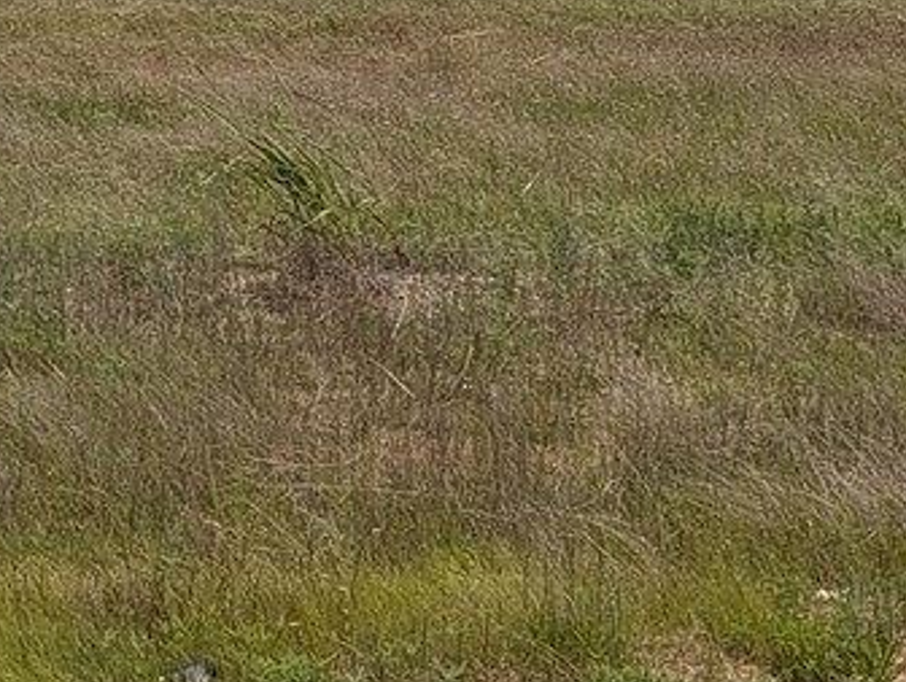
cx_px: -4
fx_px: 3827
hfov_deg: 13.3
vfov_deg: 10.0
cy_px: -124
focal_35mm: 146
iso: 20
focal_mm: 6.9
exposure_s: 1/1517
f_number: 1.68
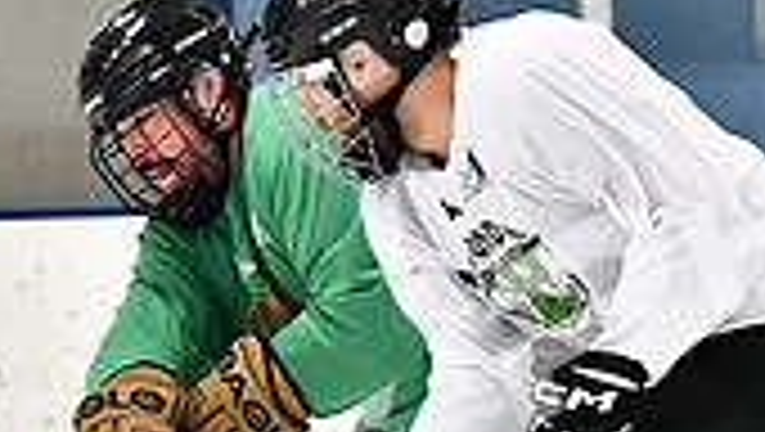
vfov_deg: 1.8
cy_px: 497
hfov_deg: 3.2
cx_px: 238
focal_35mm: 670
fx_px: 13599
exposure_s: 1/1600
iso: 6400
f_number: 2.8
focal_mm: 125
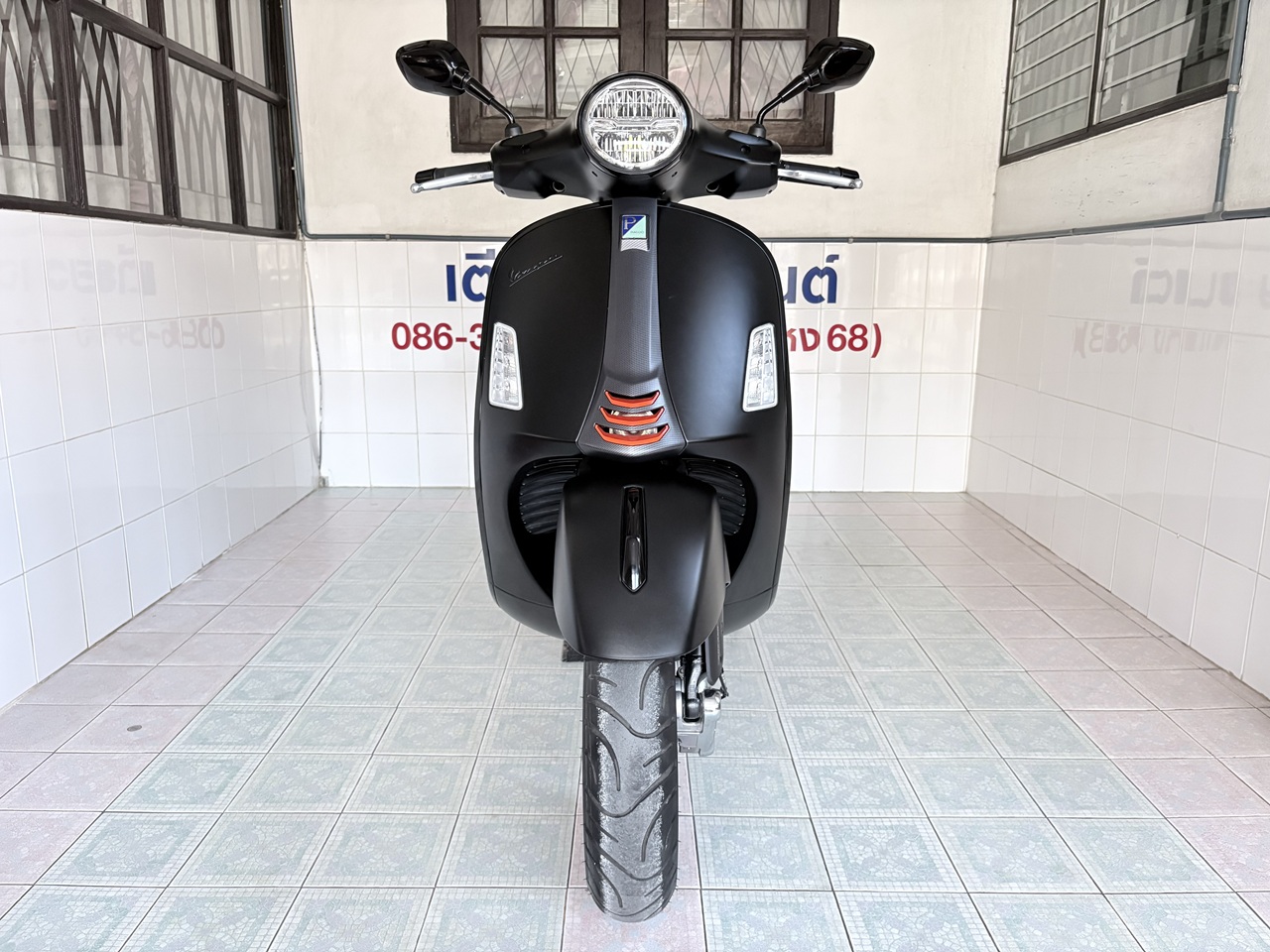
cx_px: 635
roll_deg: +0.3
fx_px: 954
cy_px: 476
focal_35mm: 26
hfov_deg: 67.3
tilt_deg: -12.0
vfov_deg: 53.1
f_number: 1.6
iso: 500
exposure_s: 1/60
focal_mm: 5.96
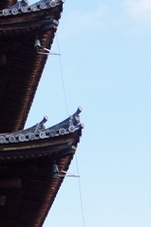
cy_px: 228
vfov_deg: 13.1
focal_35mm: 155
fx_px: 979
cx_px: -171
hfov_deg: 8.3
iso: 200
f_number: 5.6
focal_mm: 21
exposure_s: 1/160
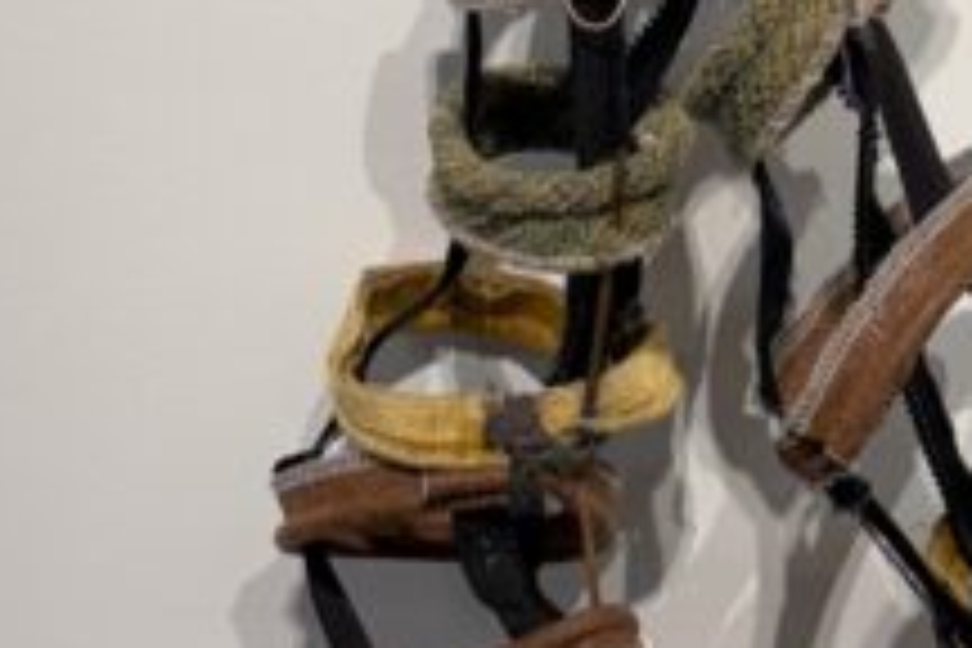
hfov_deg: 15.9
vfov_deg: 10.3
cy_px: -374
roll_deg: +0.3
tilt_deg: -11.8
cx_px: 810
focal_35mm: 128
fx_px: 3456
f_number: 1.6
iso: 50
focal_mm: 5.96
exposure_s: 1/120
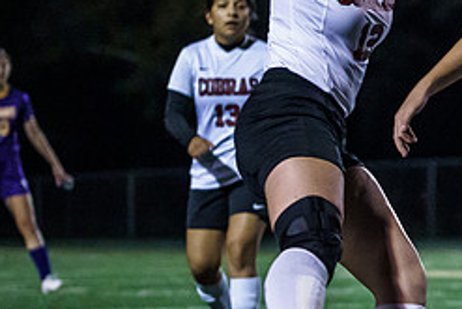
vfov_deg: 3.5
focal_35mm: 398
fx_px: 5110
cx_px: 578
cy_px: 133
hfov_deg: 5.2
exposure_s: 1/800
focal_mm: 137
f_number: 4
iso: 16000
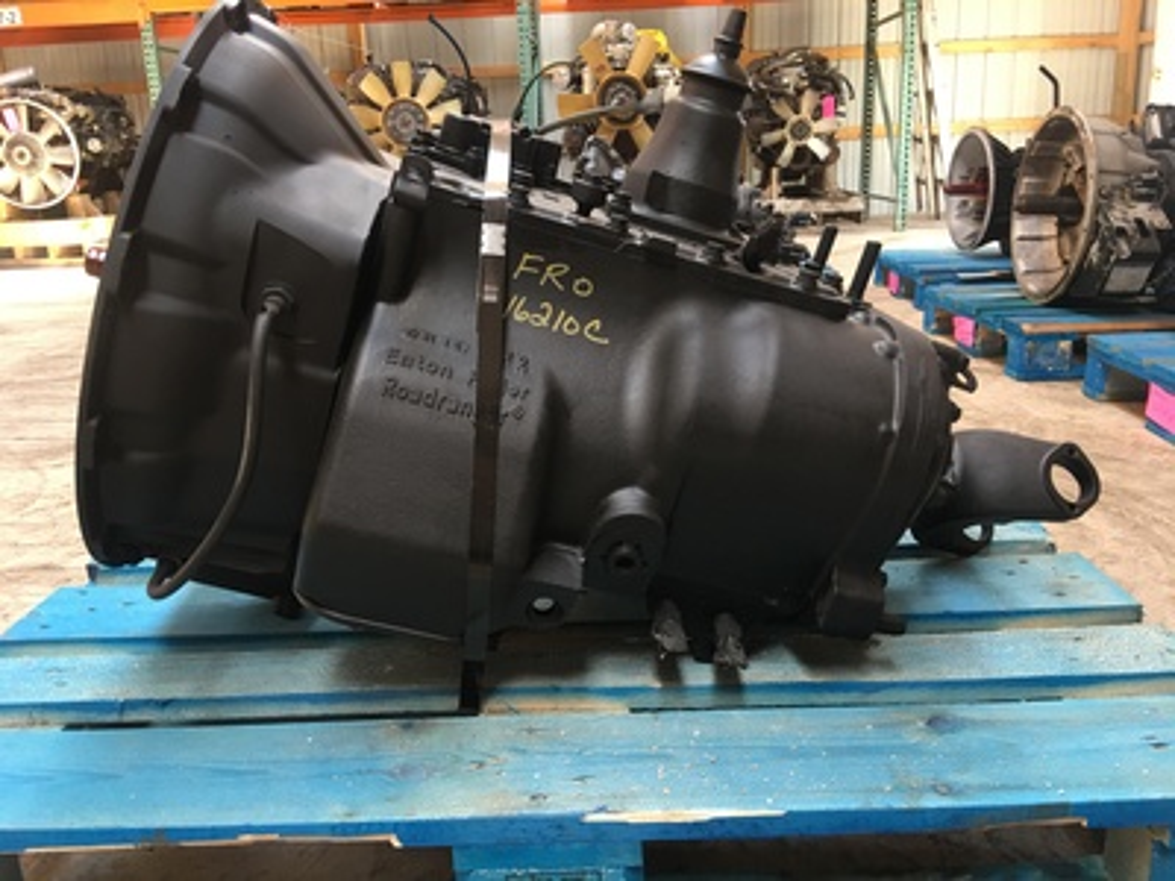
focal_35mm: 29
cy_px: 440
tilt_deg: -16.0
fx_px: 984
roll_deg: +2.0
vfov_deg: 48.2
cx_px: 588
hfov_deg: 61.7
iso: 25
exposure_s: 1/15
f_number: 2.2
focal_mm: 4.15
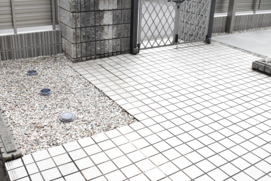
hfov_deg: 48.4
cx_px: 144
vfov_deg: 33.4
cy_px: 79
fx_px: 301
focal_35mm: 40
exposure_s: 1/1000
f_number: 16
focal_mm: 20
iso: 6400
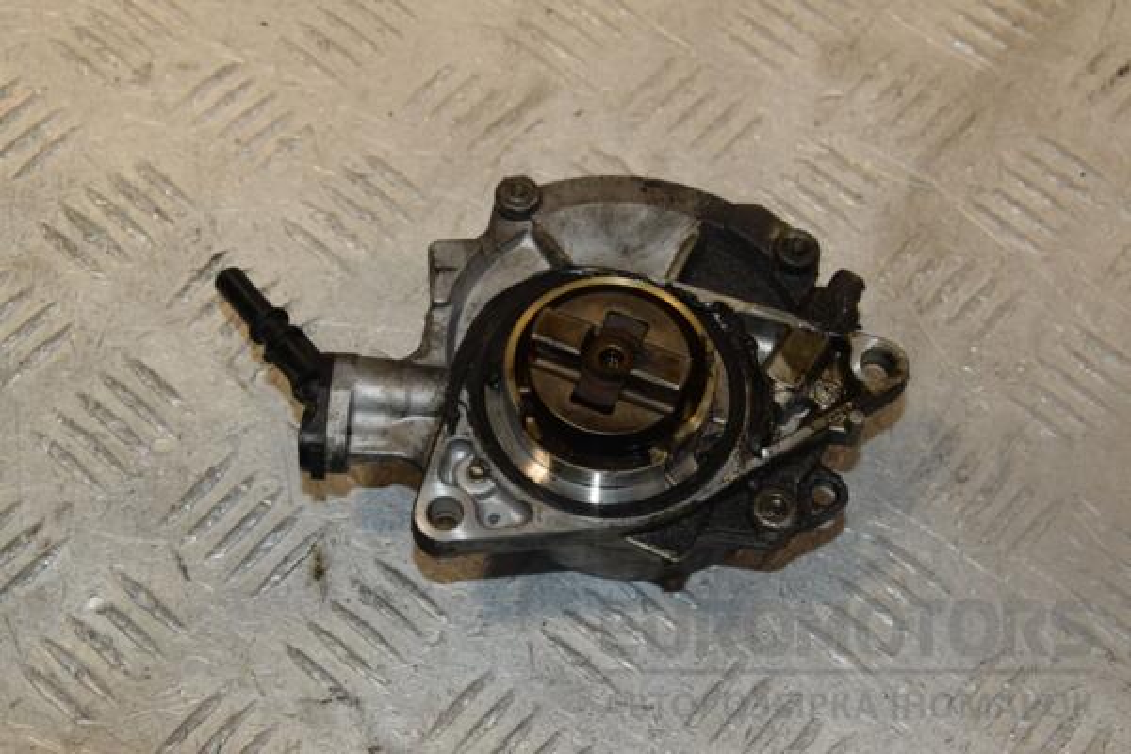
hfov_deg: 28.1
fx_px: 2262
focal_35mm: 72
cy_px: 377
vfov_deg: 18.9
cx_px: 566
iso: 800
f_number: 9
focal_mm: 48
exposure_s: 1/200
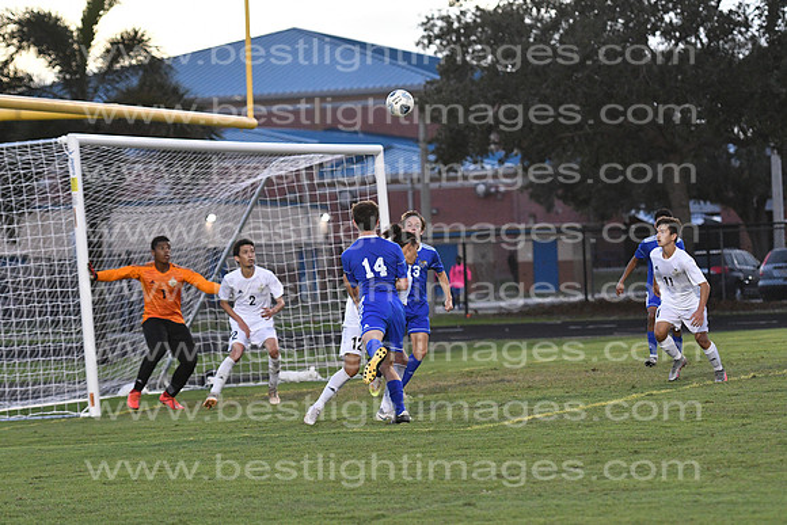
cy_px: 262
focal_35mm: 165
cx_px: 394
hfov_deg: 12.4
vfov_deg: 8.3
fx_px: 3608
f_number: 3.2
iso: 3200
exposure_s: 1/800
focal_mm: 110
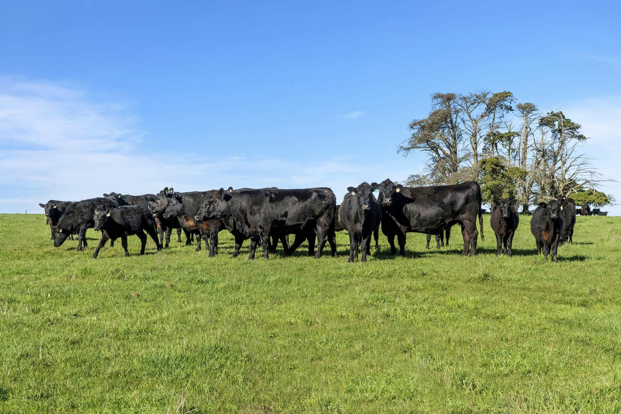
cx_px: 310
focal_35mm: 55
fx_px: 949
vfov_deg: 24.6
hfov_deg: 36.2
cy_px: 207
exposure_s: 1/1000
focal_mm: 37
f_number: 8
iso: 800
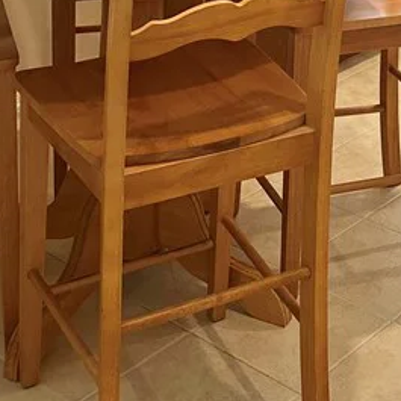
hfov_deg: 20.9
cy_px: -312
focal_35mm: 82
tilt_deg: +0.8
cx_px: 325
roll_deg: -1.3
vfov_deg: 17.4
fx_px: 1075
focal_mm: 6.86
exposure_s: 1/60
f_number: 1.78
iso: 125
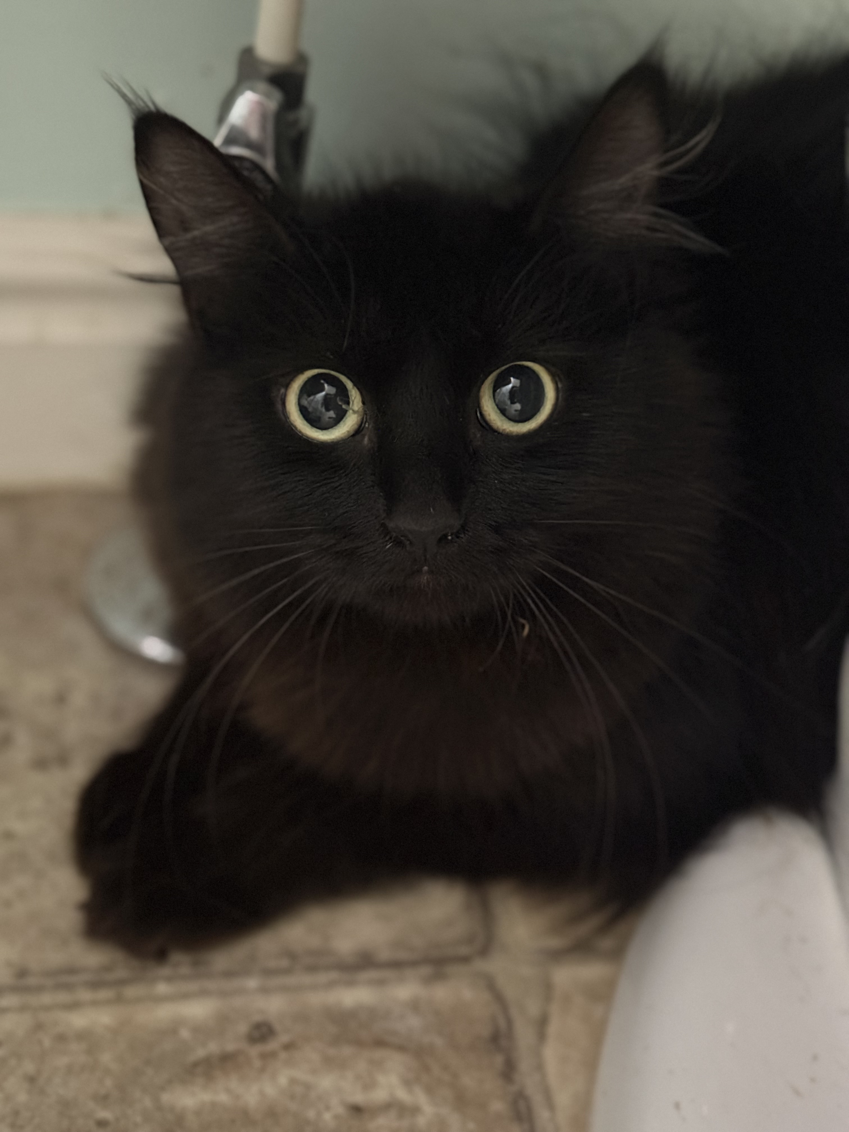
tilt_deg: -41.3
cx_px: 424
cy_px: 566
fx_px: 1570
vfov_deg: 39.7
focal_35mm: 48
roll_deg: -9.0
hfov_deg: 30.3
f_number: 1.78
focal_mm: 6.76
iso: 2500
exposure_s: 1/15
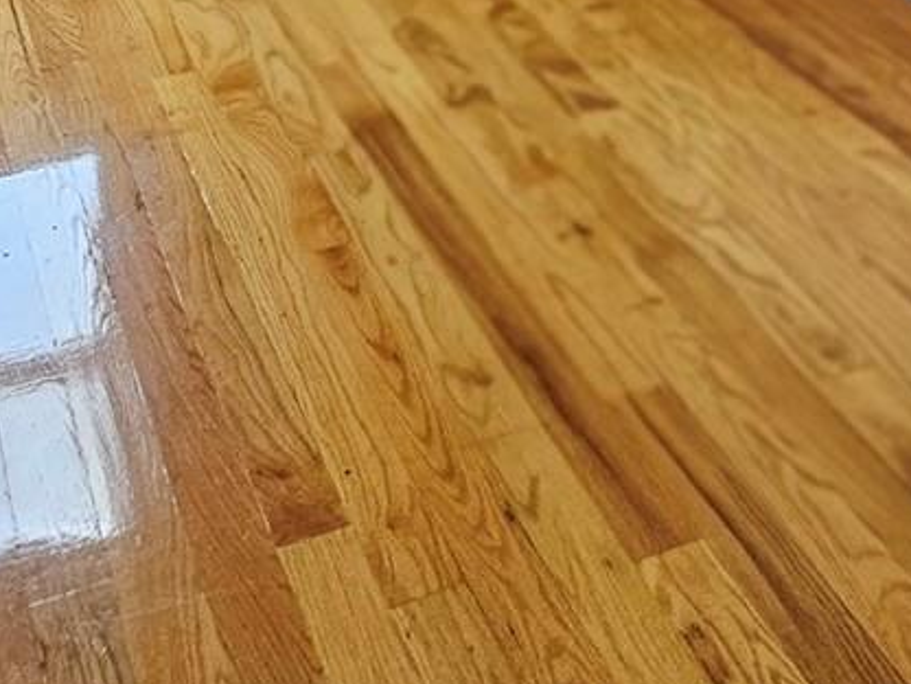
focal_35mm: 64
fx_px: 1684
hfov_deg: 29.7
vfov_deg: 19.0
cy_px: -443
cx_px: 694
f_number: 2.2
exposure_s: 1/60.2
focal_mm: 1.7
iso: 200
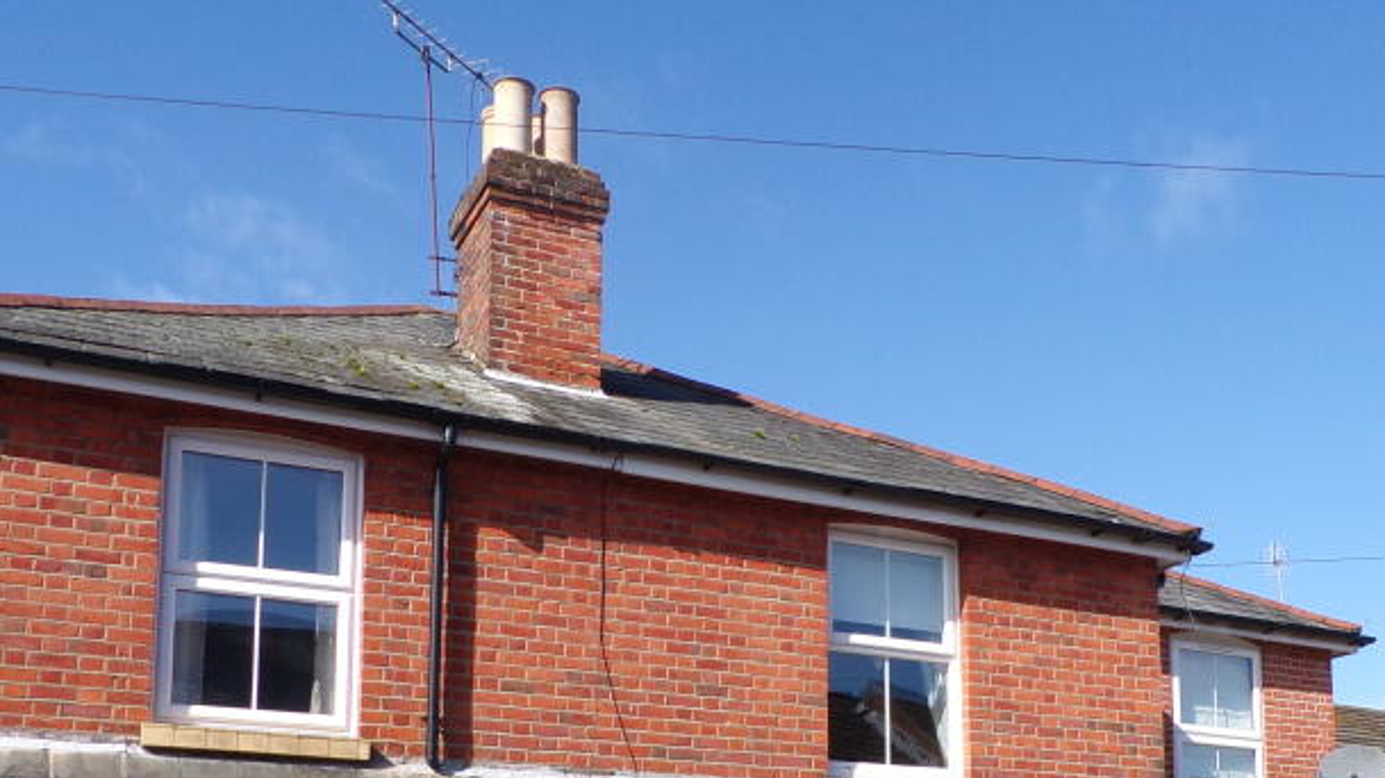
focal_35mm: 44
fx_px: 1615
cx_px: 764
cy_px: 783
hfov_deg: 46.3
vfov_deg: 25.7
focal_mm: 4.3
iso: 80
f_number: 5.8
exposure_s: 1/240
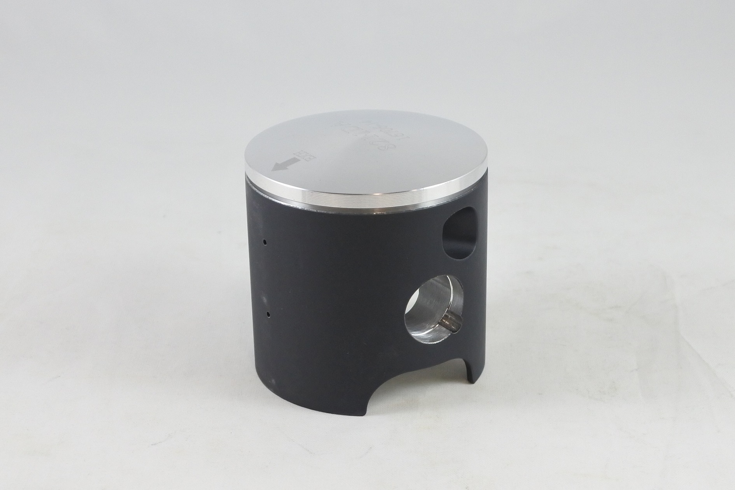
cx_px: 368
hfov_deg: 46.4
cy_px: 245
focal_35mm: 42
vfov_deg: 31.9
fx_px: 857
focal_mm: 15.7
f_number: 4.2
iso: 500
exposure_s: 1/125
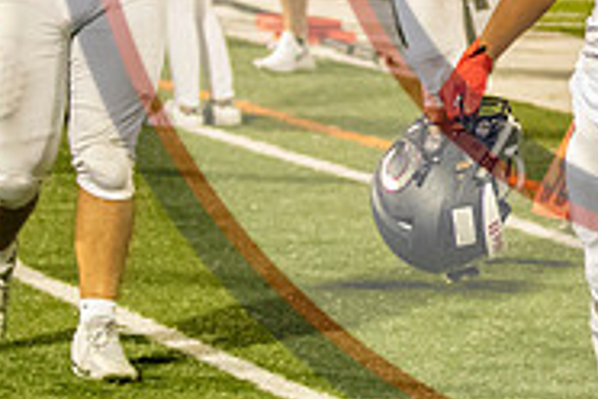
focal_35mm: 328
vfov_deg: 4.2
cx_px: 756
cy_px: -85
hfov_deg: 6.2
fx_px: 5448
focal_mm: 70
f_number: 2.8
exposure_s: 1/1250
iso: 10000
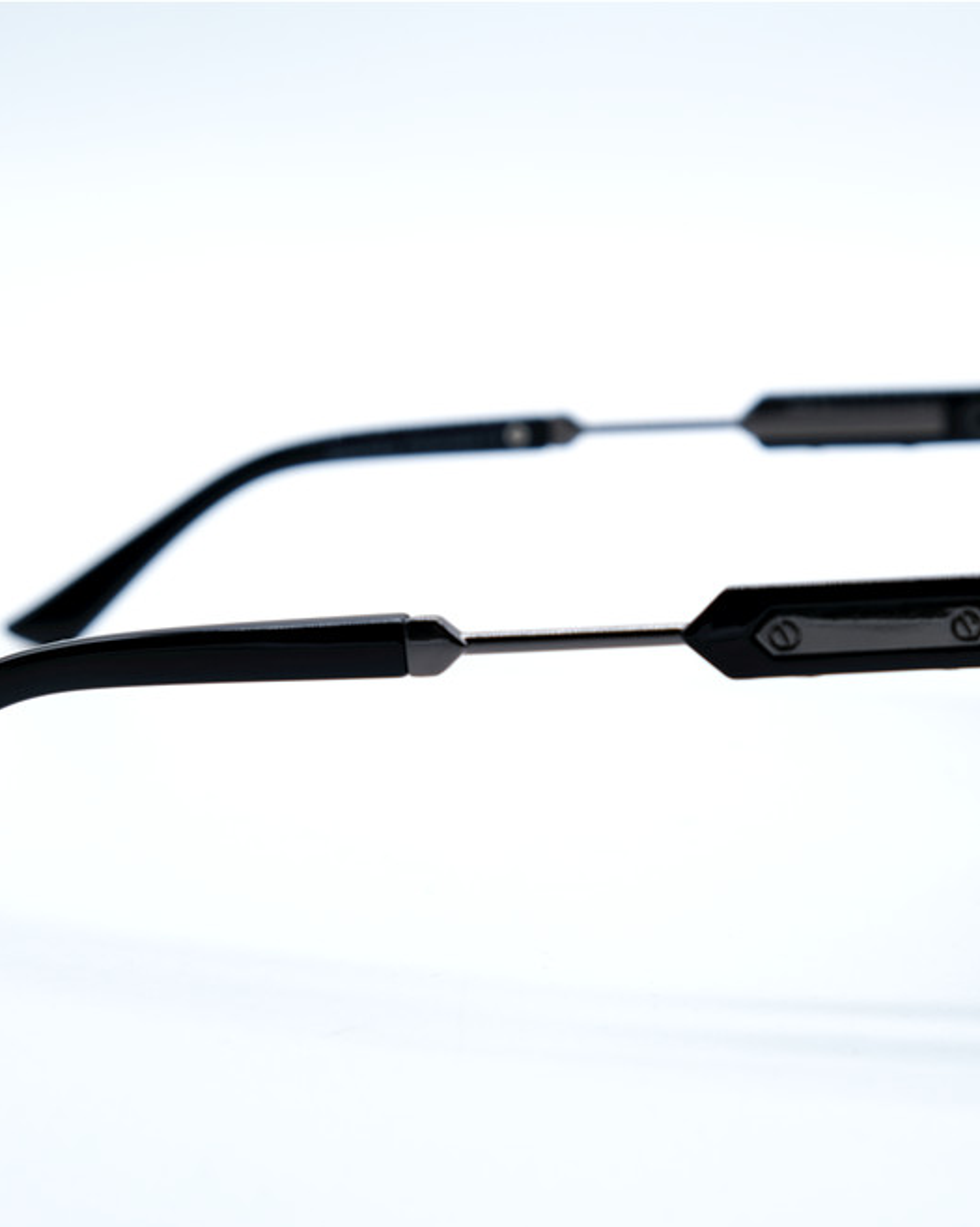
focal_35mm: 80
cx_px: 526
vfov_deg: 23.9
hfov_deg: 19.2
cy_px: 620
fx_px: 2902
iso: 160
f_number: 5.6
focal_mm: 37.4
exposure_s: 1/125
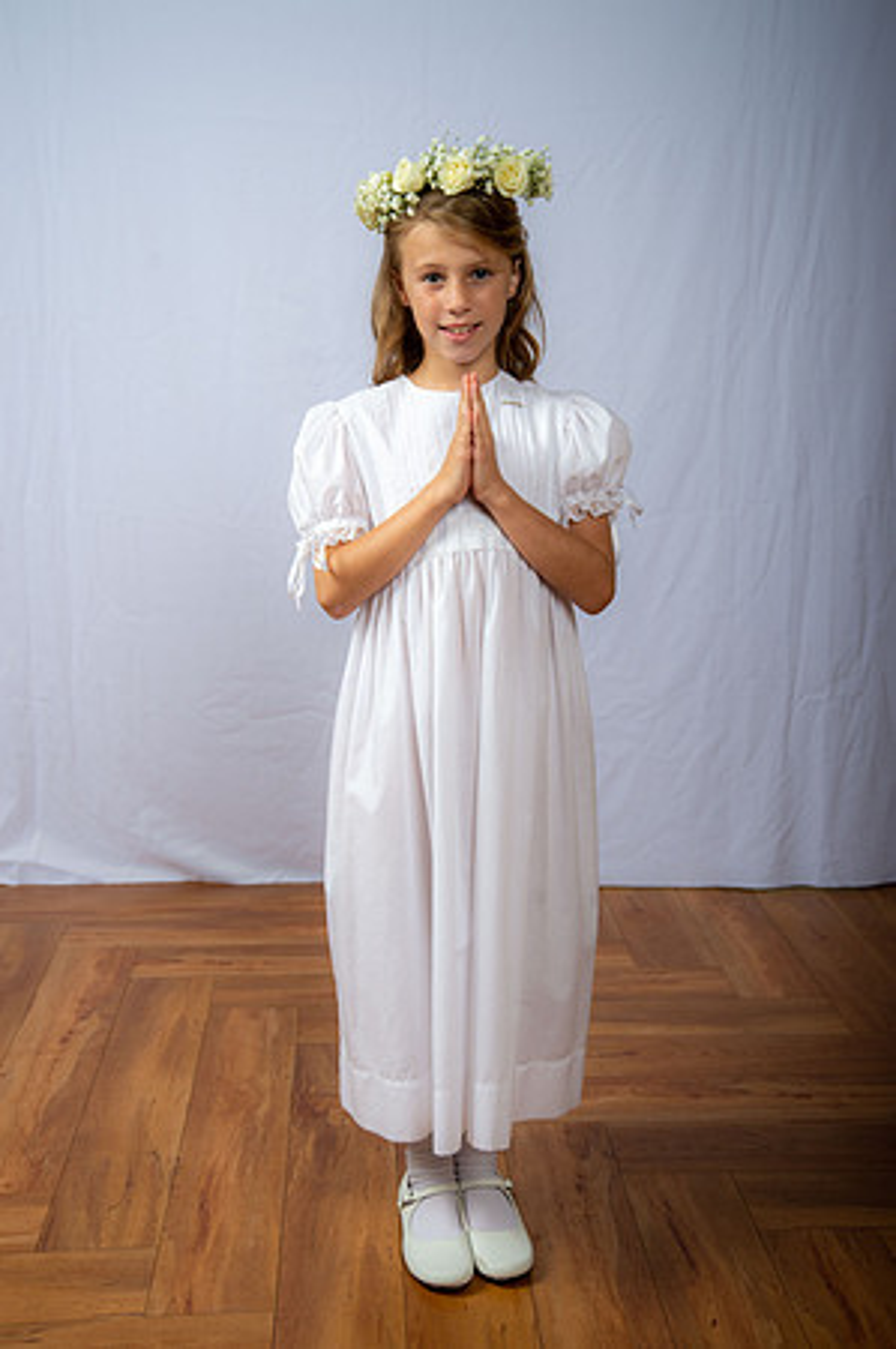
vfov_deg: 41.2
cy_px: 674
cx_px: 448
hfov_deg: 28.0
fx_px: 1796
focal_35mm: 48
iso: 250
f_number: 6.3
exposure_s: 1/200
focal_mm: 48
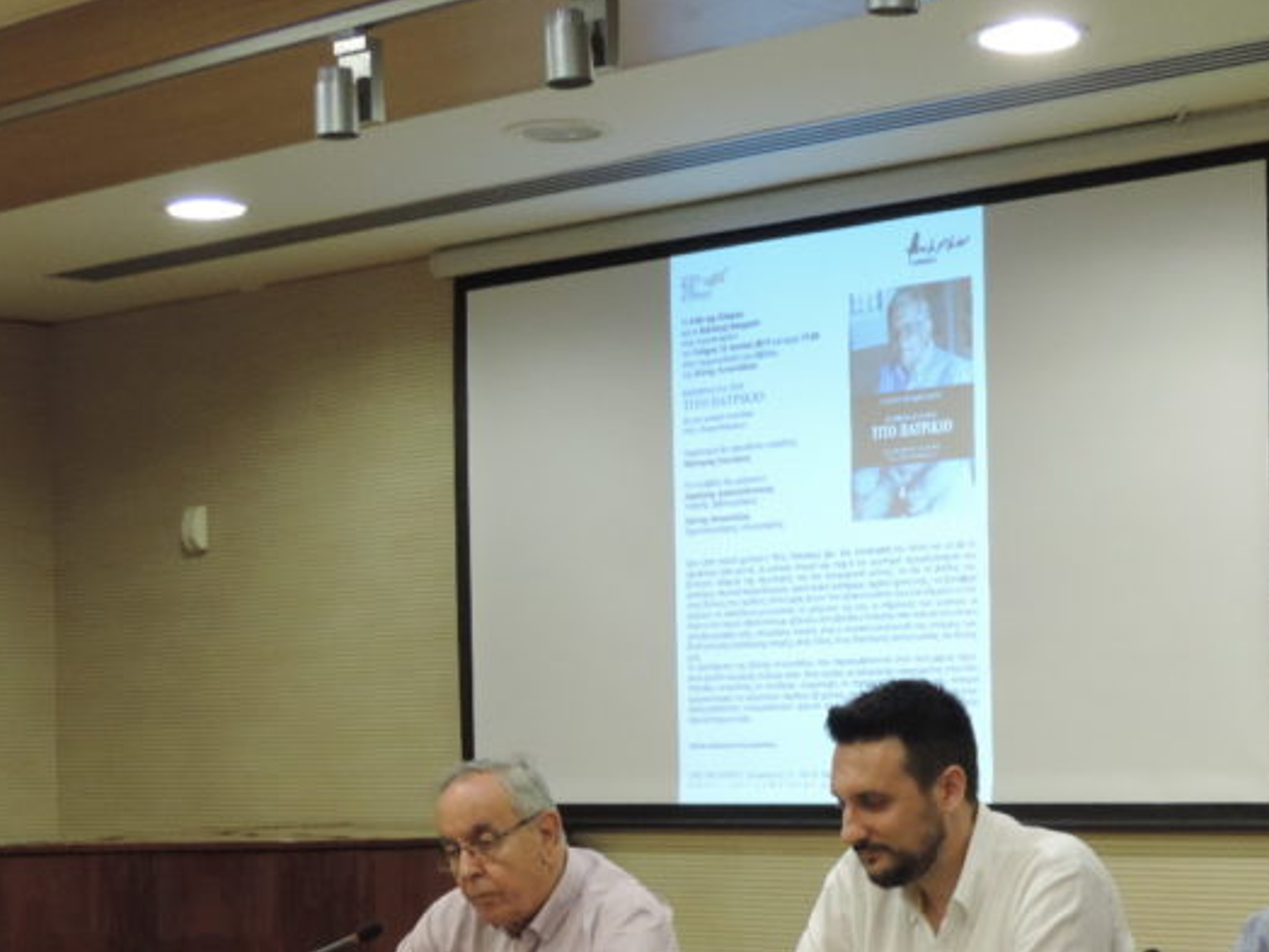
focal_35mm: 84
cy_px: 816
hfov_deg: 23.2
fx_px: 3079
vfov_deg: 17.4
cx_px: 453
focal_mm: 7.6
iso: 400
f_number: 3.4
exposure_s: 1/30
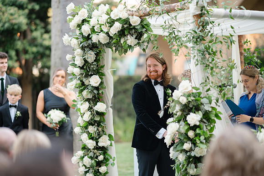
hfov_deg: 19.5
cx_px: 132
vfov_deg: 13.0
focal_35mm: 105
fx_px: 770
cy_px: 88
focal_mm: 105
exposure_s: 1/400
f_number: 1.4
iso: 100
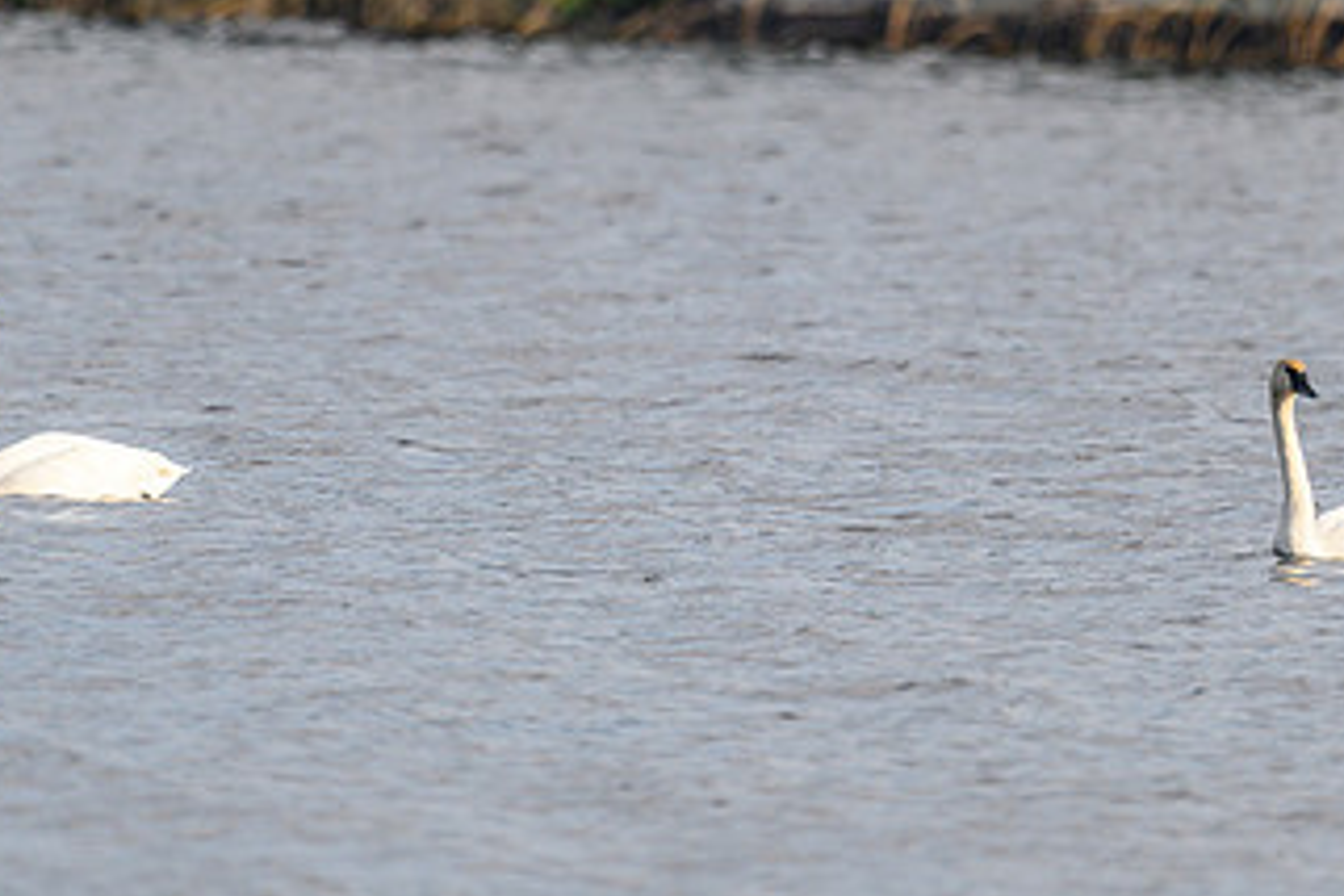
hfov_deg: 1.8
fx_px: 42594
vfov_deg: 1.2
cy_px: 236
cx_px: 850
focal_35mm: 1141
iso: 360
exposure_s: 1/1250
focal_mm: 560
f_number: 6.3
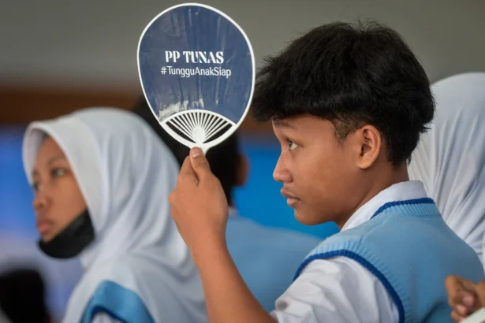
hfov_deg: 10.3
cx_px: 242
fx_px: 2694
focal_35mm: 200
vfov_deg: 6.9
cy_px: 162
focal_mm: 200
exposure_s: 1/250
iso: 2000
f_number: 2.8
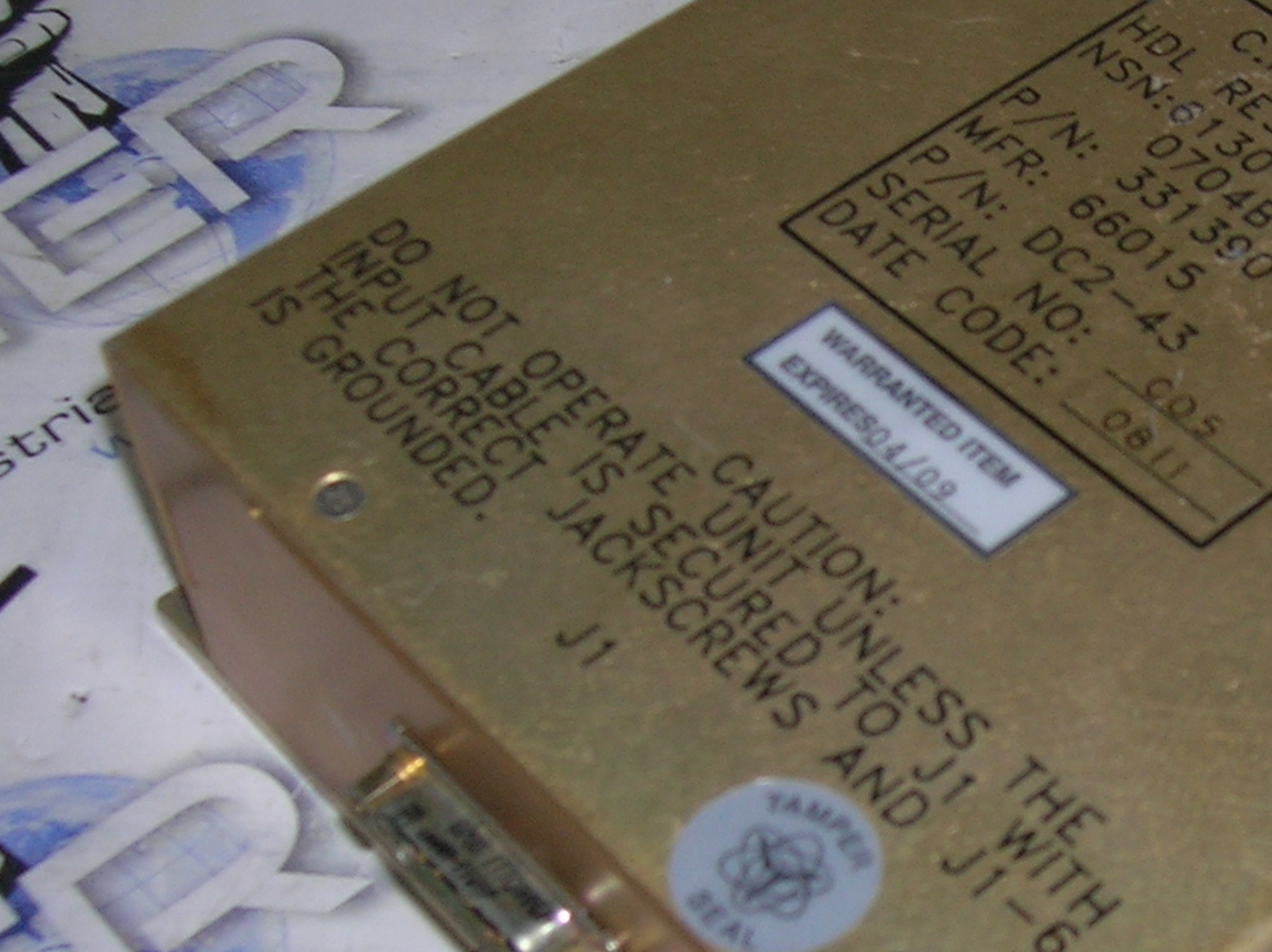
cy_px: 600
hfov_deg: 24.3
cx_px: 1169
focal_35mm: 78
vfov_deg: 18.8
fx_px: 2864
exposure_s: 1/60.1
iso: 50
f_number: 2.9
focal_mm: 5.7
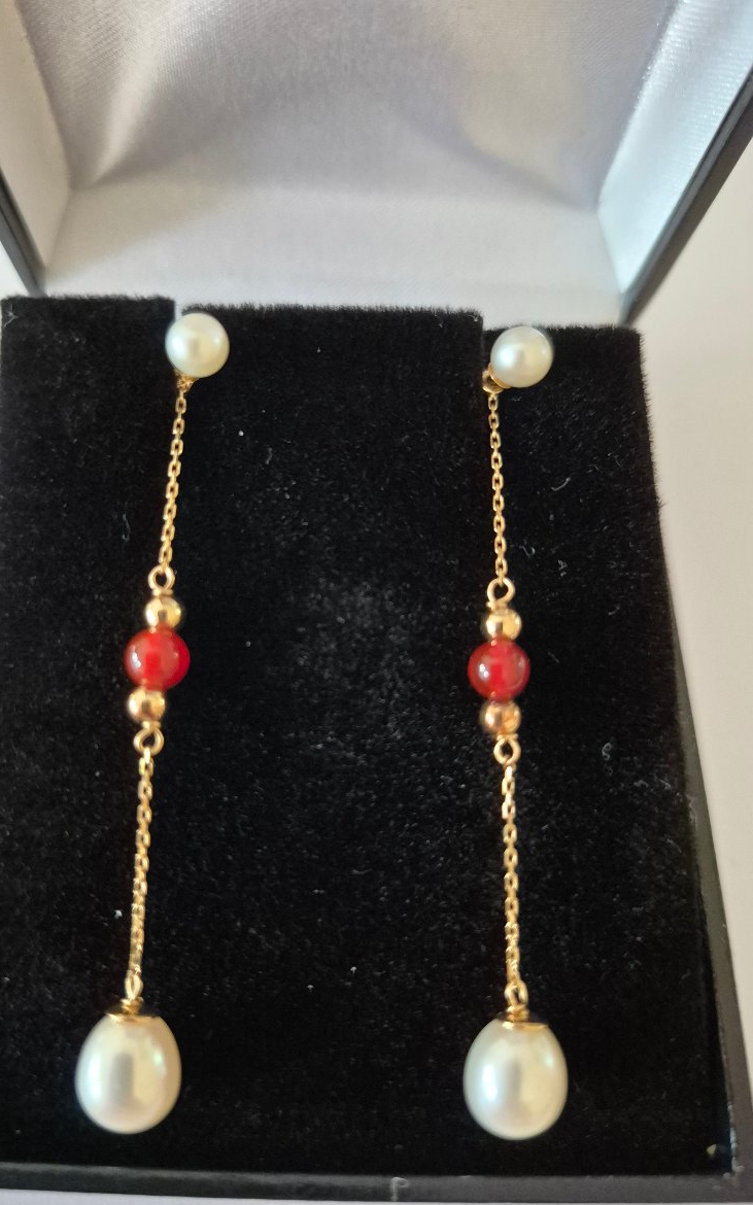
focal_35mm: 25
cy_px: 617
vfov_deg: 72.5
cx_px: 335
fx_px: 821
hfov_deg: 49.2
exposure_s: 1/100
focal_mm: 5.4
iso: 2000
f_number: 1.8
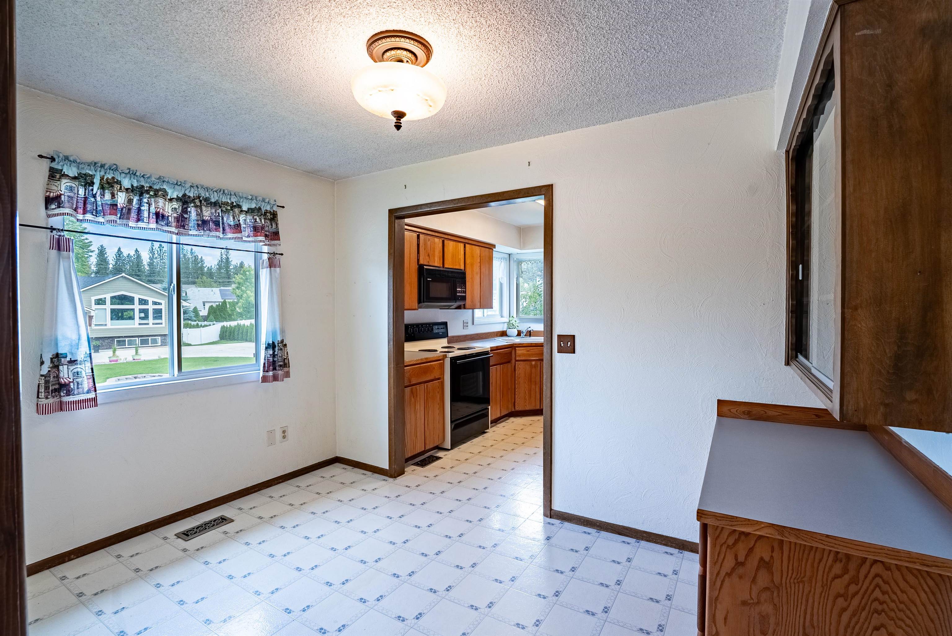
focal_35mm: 16
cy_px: 318
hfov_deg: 96.7
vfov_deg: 73.8
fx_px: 423
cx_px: 476
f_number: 8
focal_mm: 16
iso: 400
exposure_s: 1/640
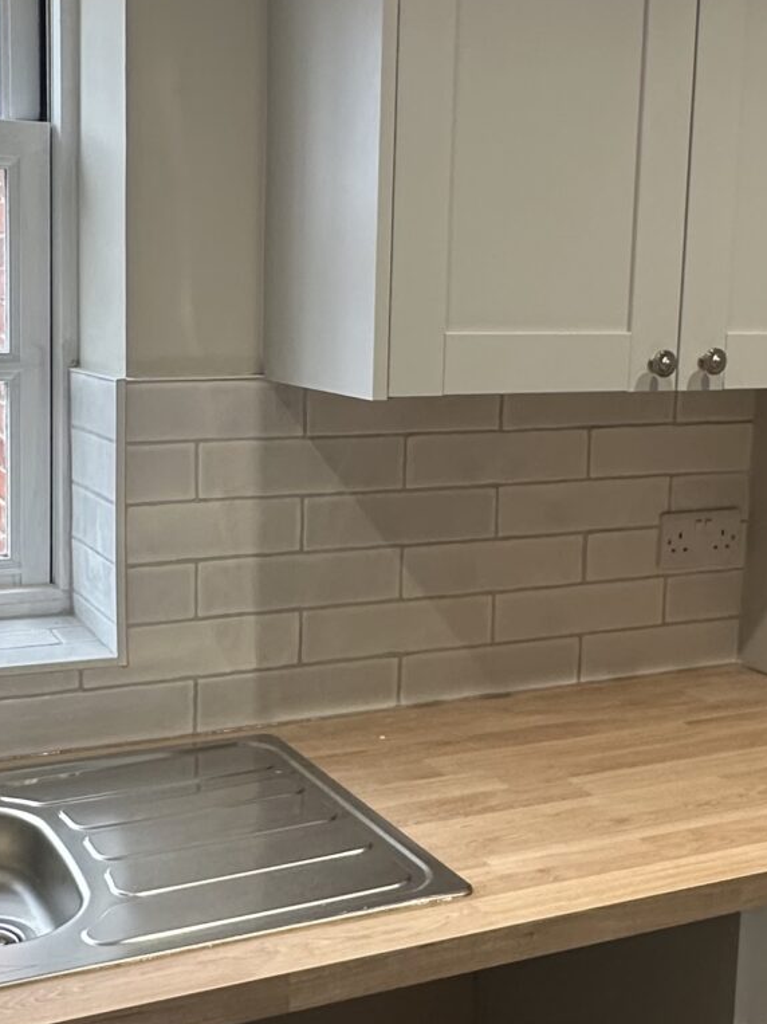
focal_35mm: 47
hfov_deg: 30.7
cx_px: 288
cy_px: 455
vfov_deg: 40.4
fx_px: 1389
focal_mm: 2.22
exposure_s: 1/99
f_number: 2.2
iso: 200
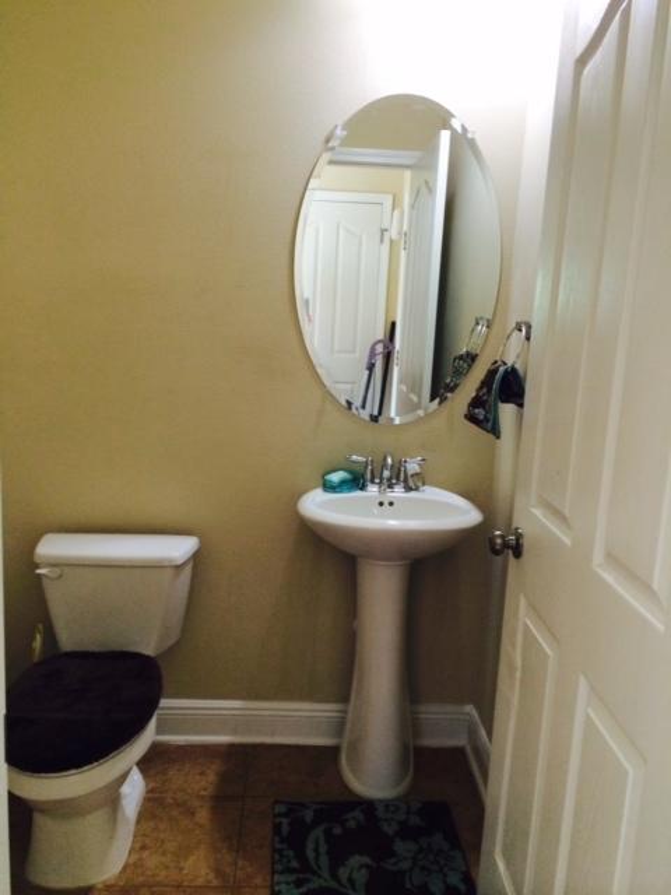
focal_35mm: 30
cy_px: 448
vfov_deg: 60.0
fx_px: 775
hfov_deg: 46.8
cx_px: 336
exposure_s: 1/30
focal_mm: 4.12
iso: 160
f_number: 2.2
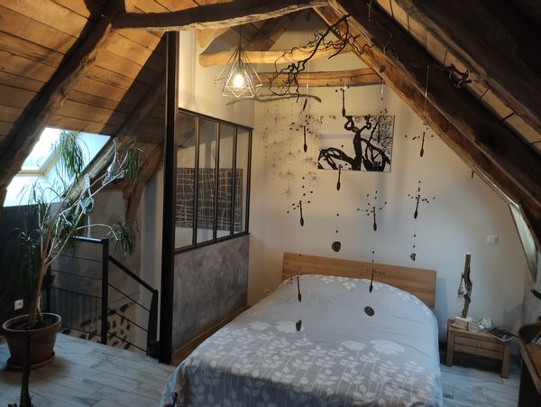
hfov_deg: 69.3
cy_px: 204
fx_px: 391
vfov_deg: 54.9
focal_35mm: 25
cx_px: 270
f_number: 1.89
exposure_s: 1/33
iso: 887
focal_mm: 5.43
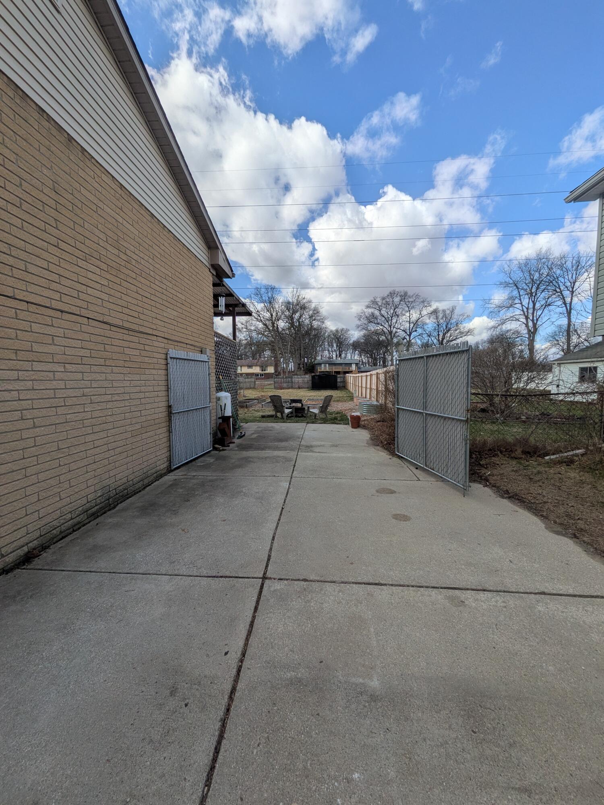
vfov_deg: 102.1
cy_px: 402
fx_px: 326
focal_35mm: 14
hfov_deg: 85.7
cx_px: 302
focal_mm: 1.85
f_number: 2.2
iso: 51
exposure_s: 1/2137
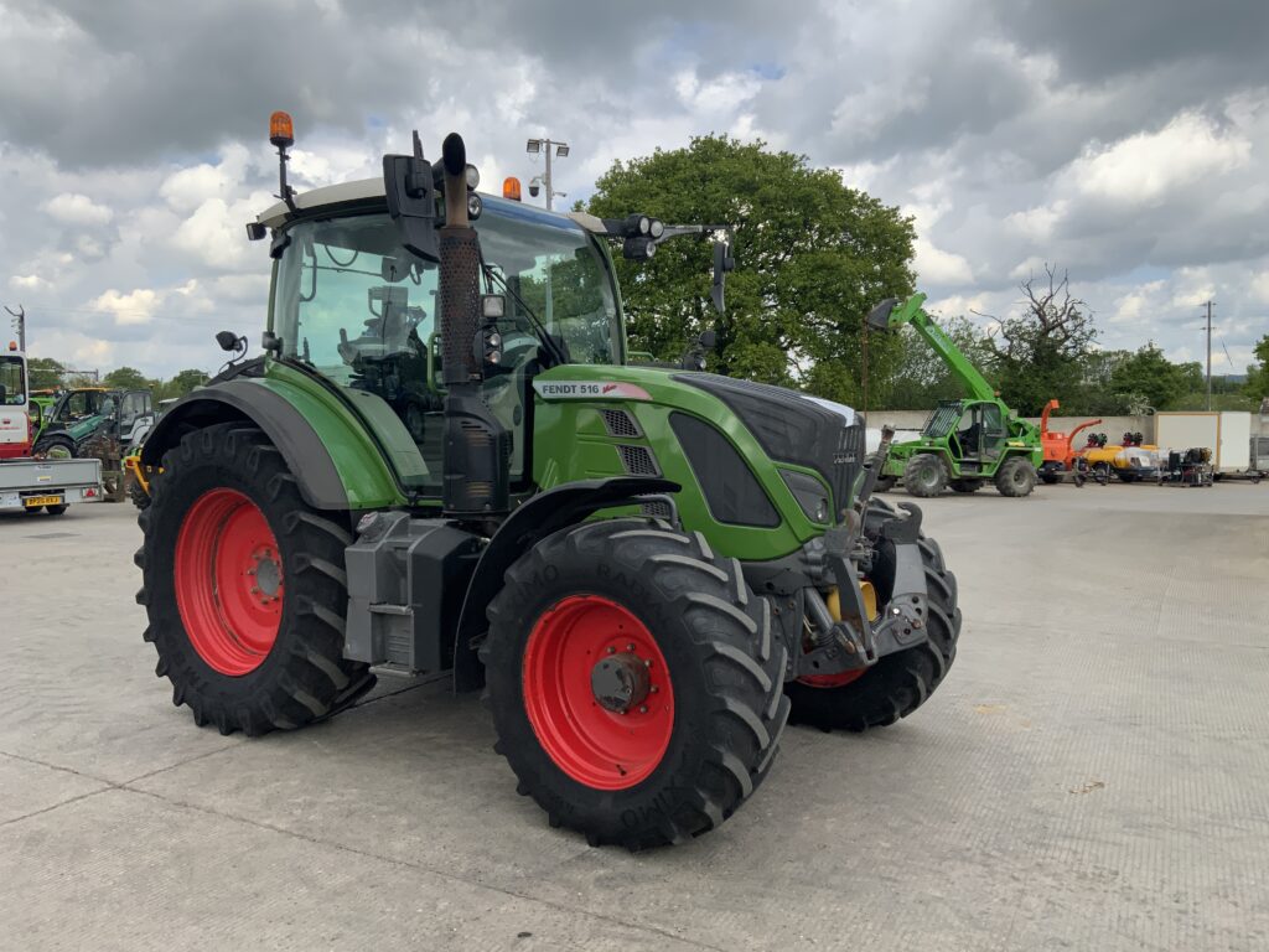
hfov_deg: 61.7
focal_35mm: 29
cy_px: 476
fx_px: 1063
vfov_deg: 48.2
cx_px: 634
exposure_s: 1/1076
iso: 16
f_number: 1.8
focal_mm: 3
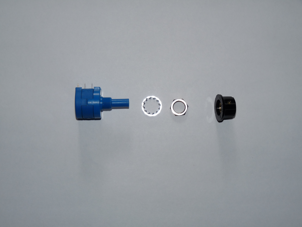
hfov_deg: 26.0
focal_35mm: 75
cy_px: 114
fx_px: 654
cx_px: 151
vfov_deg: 19.6
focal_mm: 13.3
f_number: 3.4
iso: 100
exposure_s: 1/40
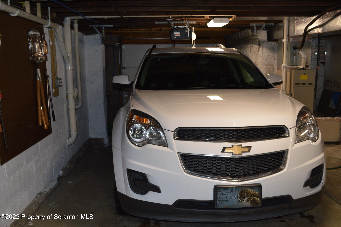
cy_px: 114
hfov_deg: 53.2
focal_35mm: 36
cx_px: 170
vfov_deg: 36.8
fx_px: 341
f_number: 4
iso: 500
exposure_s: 1/60
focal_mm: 24
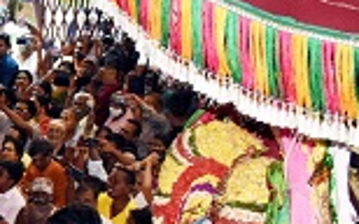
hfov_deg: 16.0
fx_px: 1046
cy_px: 231
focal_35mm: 107
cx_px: -322
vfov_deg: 12.1
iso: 2000
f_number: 7.1
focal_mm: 18
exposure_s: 1/125
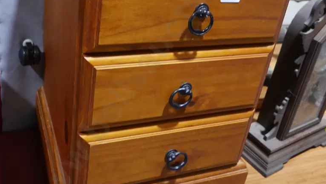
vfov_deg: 28.5
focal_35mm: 41
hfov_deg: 49.4
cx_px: 163
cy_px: 43
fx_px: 354
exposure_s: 1/60
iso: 400
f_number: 3.5
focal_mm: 14
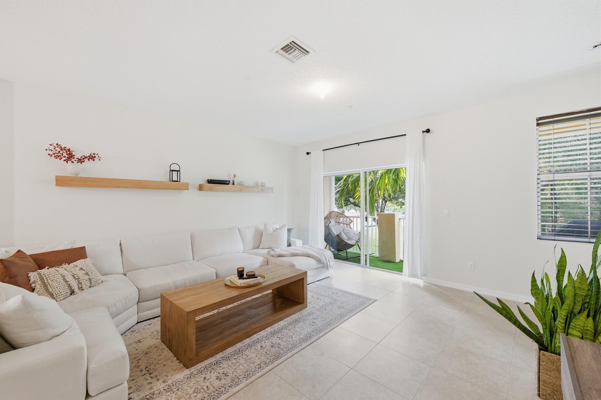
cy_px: 200
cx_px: 300
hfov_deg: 104.3
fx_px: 234
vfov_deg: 81.1
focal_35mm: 14
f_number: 8
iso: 400
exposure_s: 1/320
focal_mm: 14
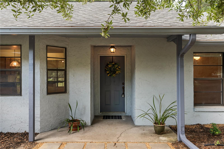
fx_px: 174
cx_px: 112
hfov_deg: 65.5
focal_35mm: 28
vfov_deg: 46.4
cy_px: 74
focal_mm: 28
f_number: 6.3
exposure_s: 1/125
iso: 800
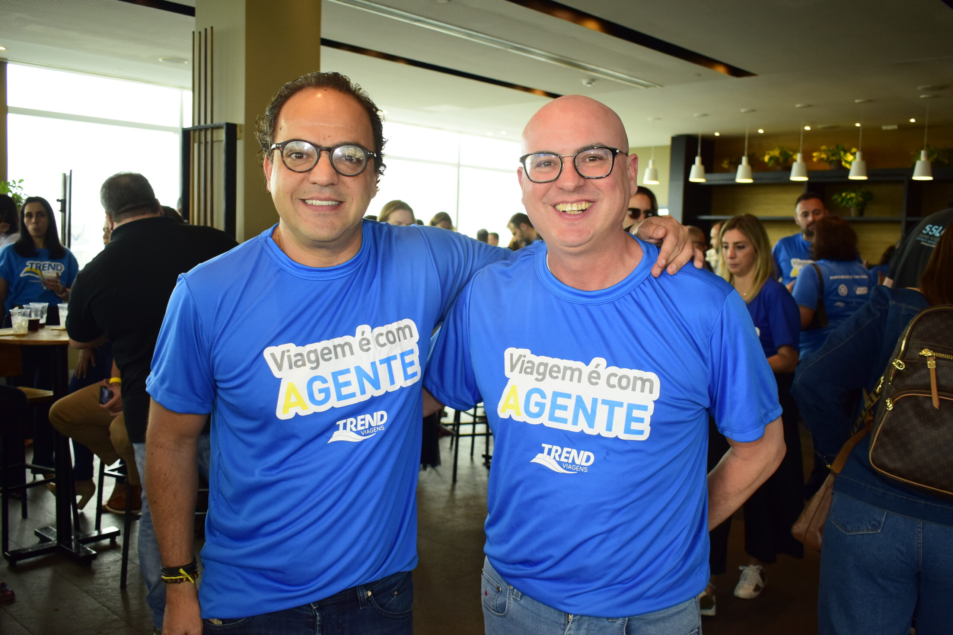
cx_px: 476
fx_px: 874
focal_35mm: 33
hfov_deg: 57.2
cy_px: 318
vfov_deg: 40.0
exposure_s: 1/160
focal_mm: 22
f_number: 3.8
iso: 800
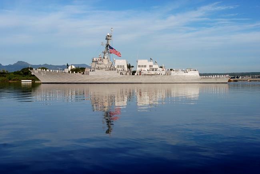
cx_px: 130
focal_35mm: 48
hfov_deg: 41.1
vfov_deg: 28.1
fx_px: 347
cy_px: 87
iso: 320
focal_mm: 32
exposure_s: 1/1000
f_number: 9
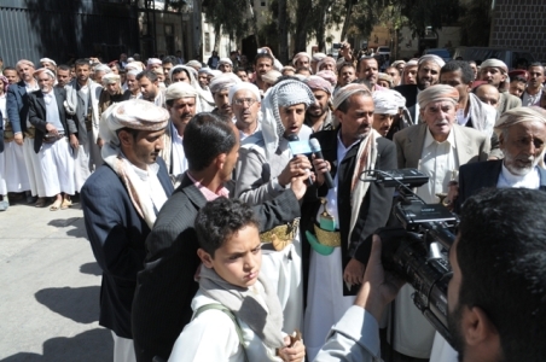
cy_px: 181
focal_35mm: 27
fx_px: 409
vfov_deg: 47.8
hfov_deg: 67.5
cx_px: 273
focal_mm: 18
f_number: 8
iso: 500
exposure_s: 1/640
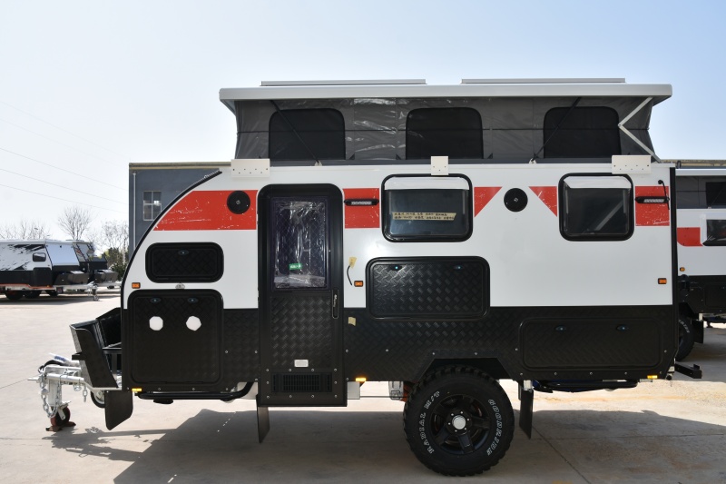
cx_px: 363
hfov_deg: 67.4
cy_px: 242
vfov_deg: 47.9
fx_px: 544
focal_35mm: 27
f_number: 10
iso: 100
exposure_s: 1/250
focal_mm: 18
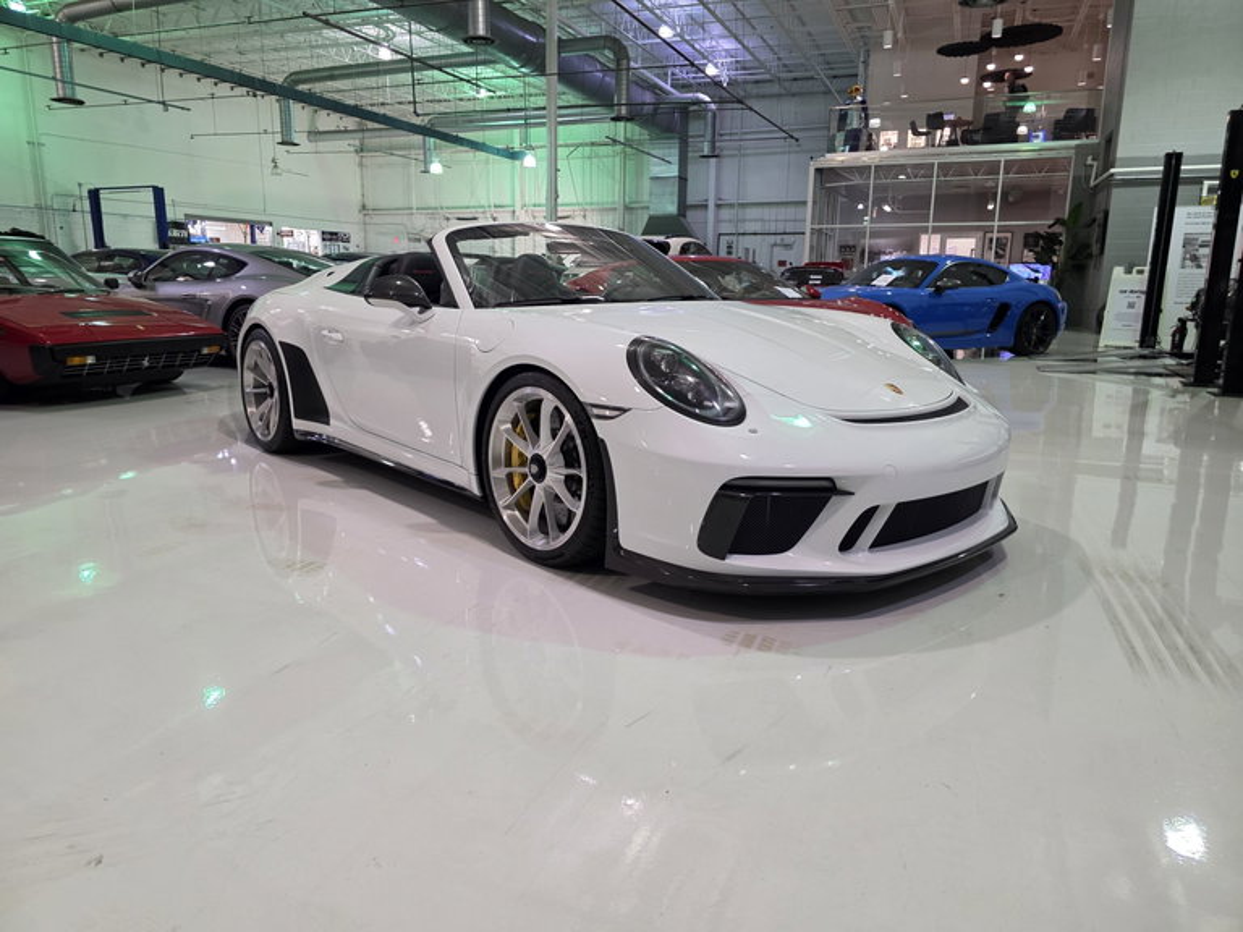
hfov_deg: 73.9
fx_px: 826
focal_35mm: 23
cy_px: 466
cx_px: 622
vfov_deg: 58.9
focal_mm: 6.3
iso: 500
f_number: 1.7
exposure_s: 1/120
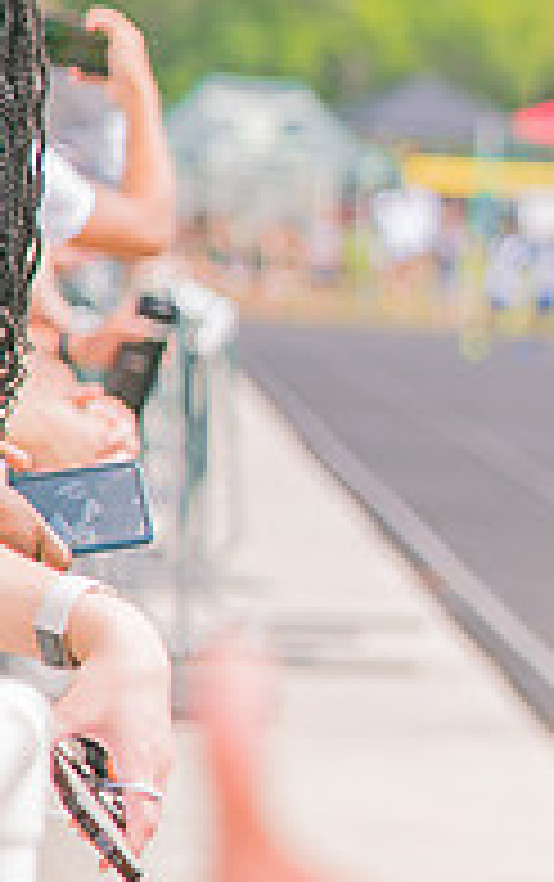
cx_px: 1149
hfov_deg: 3.6
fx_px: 8695
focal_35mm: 361
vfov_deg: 5.8
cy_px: 346
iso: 200
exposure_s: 1/200
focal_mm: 120
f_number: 4
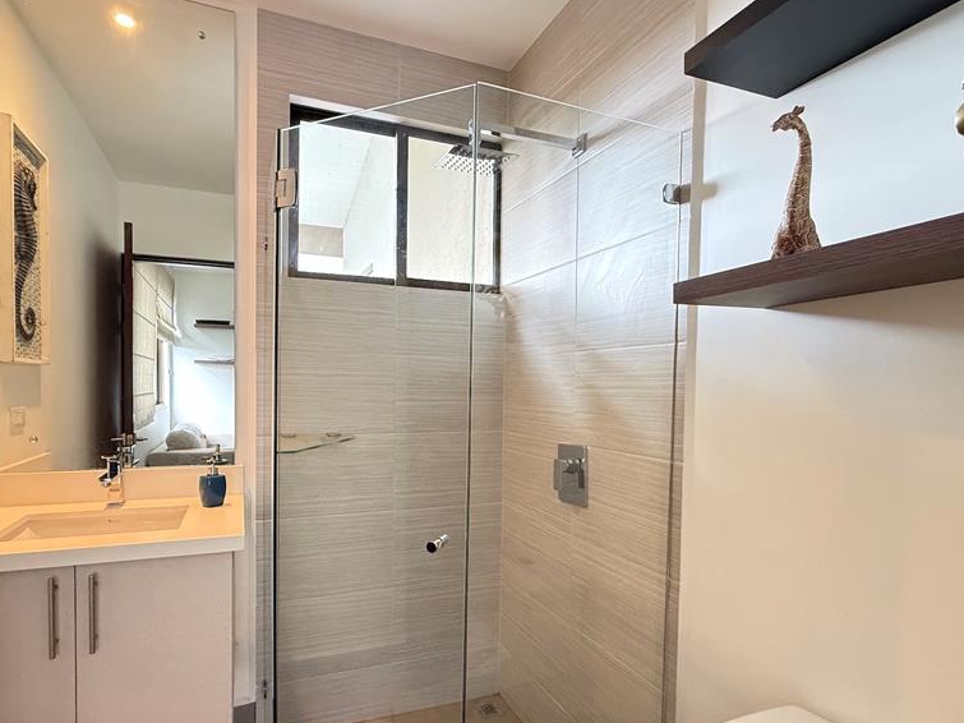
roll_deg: -0.5
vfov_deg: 68.4
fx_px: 529
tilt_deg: -2.1
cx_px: 441
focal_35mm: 19
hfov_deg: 84.5
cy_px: 405
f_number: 2.2
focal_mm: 2.22
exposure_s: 1/60
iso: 640
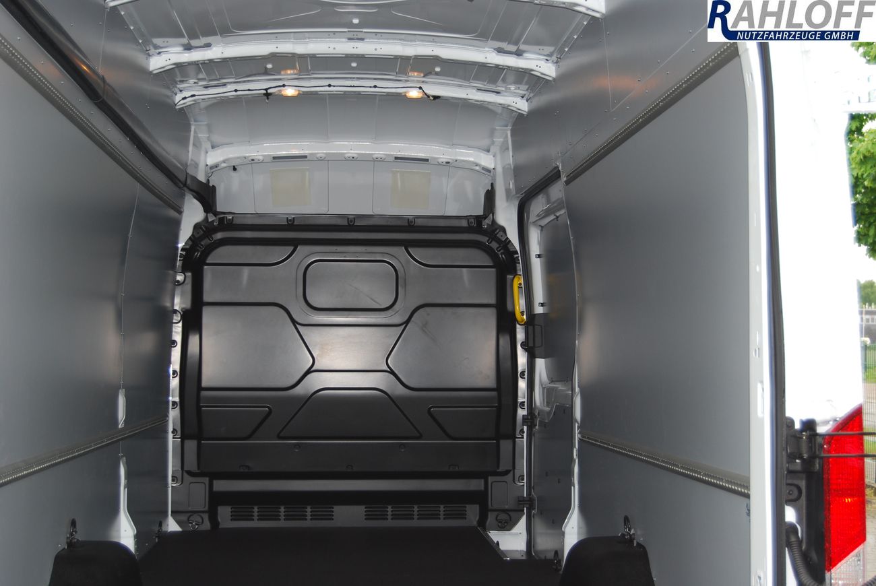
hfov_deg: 35.0
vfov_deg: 23.8
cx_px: 438
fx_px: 1389
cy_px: 293
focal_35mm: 57
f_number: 4.8
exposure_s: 1/60
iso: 220
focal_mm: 38
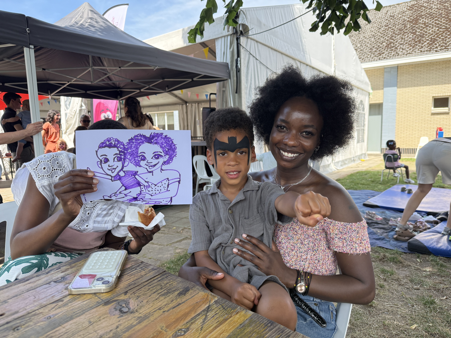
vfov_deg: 56.8
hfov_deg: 71.6
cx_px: 226
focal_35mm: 24
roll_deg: +1.0
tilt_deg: -6.5
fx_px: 313
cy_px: 169
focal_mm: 6.76
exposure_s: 1/849
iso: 100
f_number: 1.78
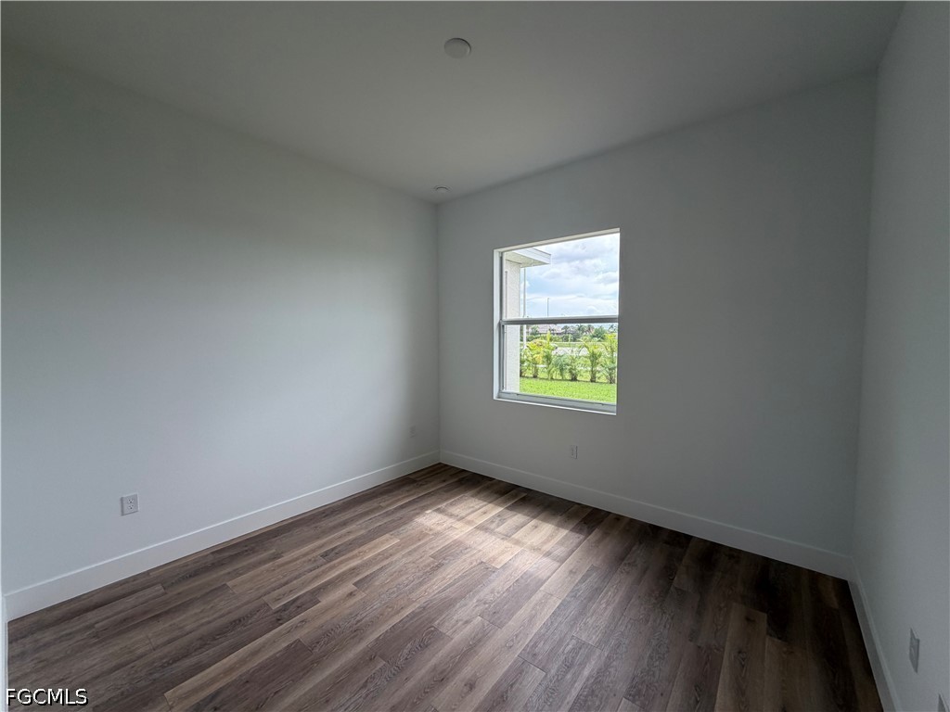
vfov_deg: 85.7
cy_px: 356
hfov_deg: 102.1
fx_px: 384
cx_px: 475
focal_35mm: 14
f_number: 2.2
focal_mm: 2.22
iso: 100
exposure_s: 1/121
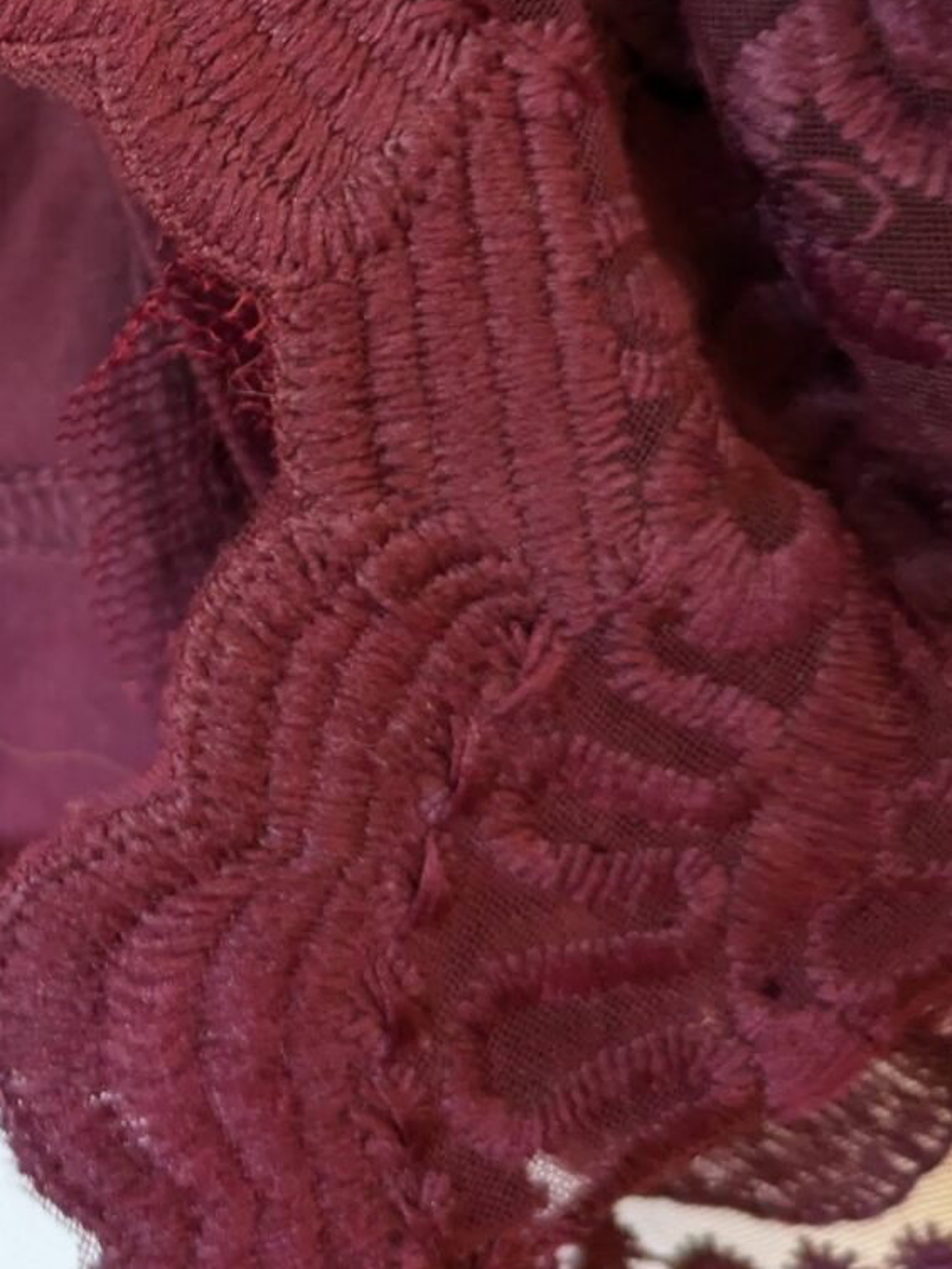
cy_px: 123
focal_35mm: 68
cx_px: -254
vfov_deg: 27.5
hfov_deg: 20.0
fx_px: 2493
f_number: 1.89
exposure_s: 1/30
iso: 203
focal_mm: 5.43
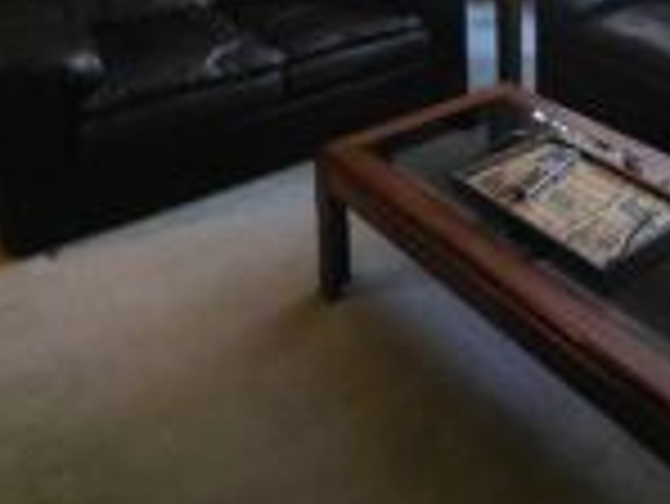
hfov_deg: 40.5
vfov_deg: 28.4
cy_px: -130
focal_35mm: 43
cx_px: 603
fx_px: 833
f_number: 2.2
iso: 200
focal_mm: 1.64
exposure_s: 1/50
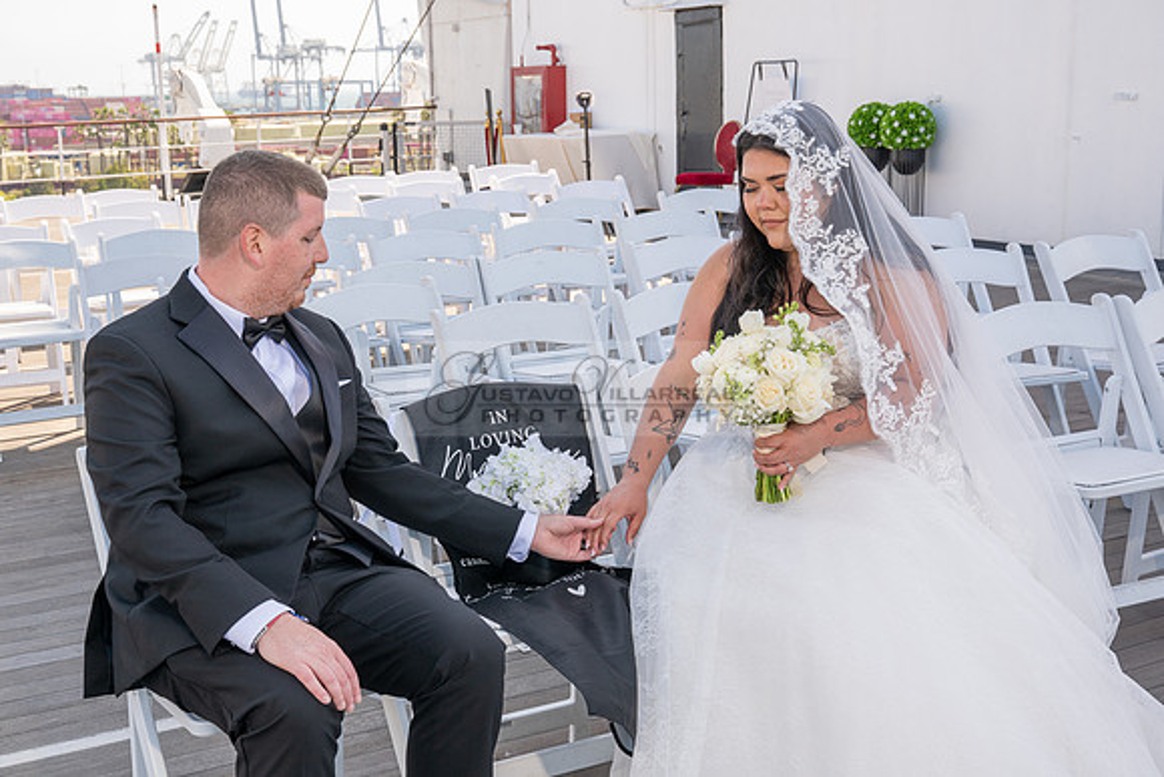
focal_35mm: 46
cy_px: 388
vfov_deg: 29.3
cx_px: 582
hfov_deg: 42.7
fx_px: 1488
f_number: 9
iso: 200
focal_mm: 46
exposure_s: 1/200
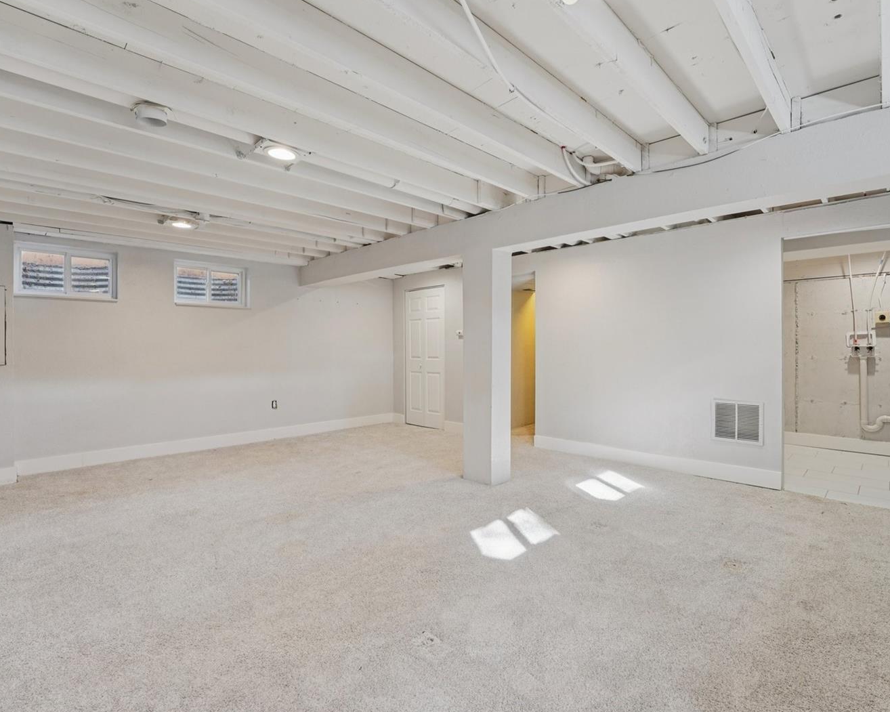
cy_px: 354
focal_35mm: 16
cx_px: 503
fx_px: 421
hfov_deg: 92.6
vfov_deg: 80.4
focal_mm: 14
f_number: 8
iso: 400
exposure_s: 1/13
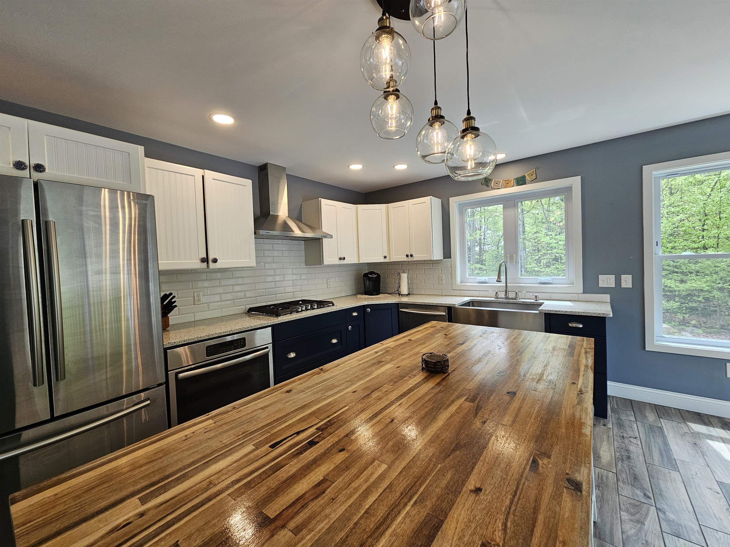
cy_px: 274
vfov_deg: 89.9
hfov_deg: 106.2
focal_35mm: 13
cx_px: 365
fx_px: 274
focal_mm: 2.2
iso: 100
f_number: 2.2
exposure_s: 1/120
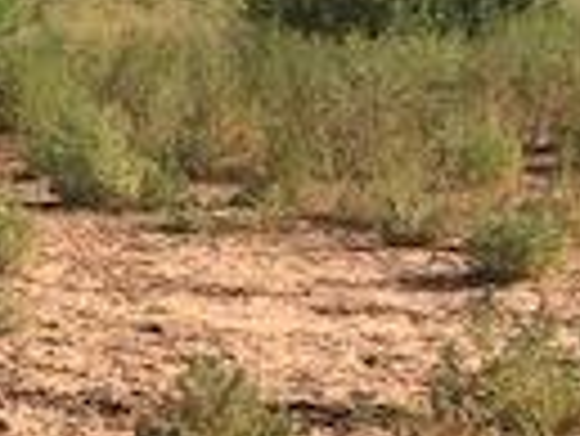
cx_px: -584
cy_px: 121
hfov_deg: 12.5
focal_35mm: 139
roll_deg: +2.1
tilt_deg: -4.2
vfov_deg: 10.7
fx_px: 2331
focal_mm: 3.99
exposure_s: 1/1297
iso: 20
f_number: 1.8
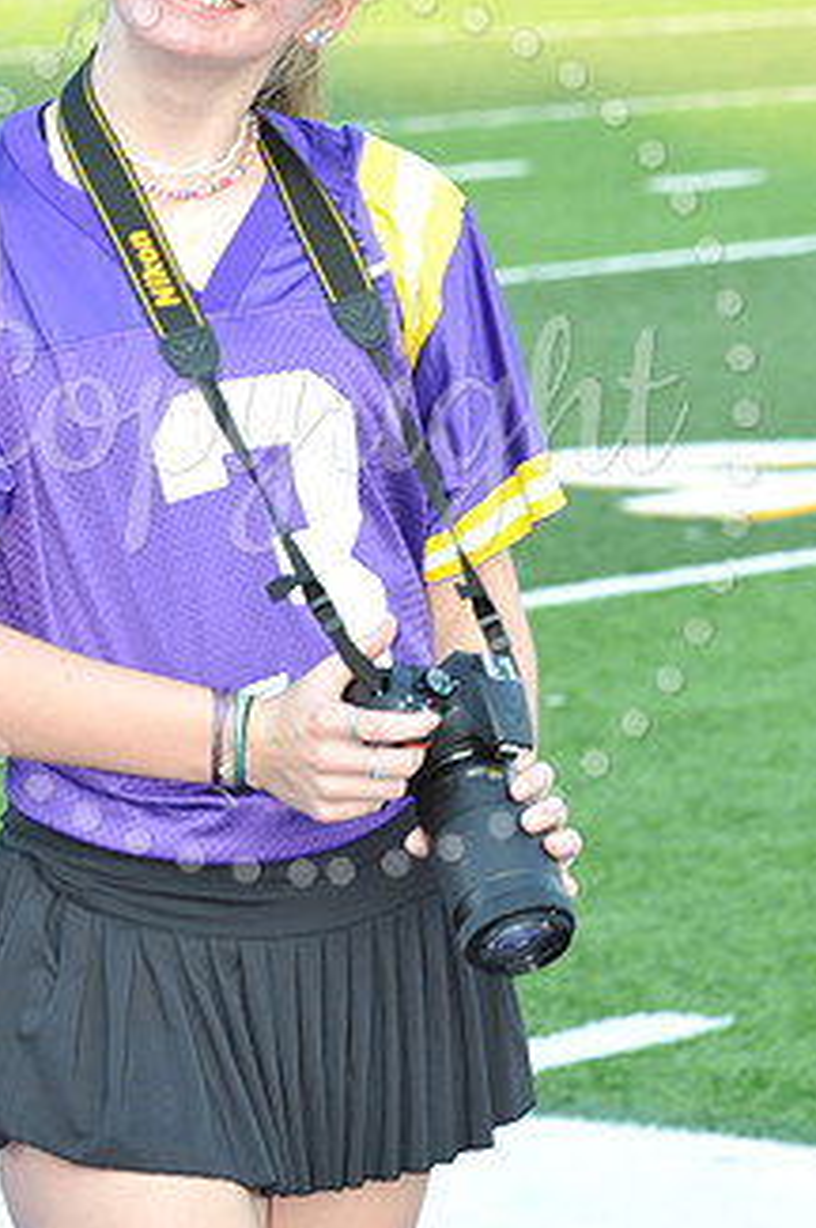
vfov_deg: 8.5
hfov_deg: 5.7
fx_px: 8211
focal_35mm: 241
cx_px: 302
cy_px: 423
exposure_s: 1/125
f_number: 10
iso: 1000
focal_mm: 135
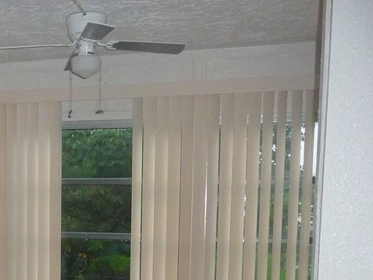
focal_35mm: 60
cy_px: 261
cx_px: 2
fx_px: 646
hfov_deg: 30.0
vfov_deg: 23.6
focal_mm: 4.7
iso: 320
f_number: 3.3
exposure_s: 1/30
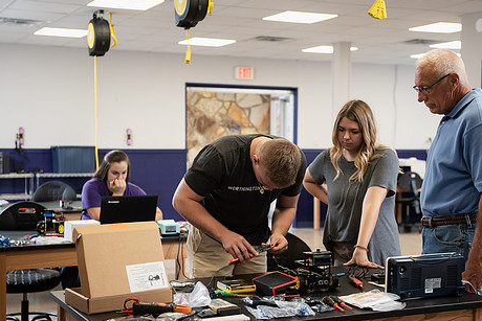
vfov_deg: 21.6
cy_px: 170
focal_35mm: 63
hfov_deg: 31.9
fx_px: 844
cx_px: 248
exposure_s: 1/200
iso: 800
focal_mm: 50
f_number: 3.5
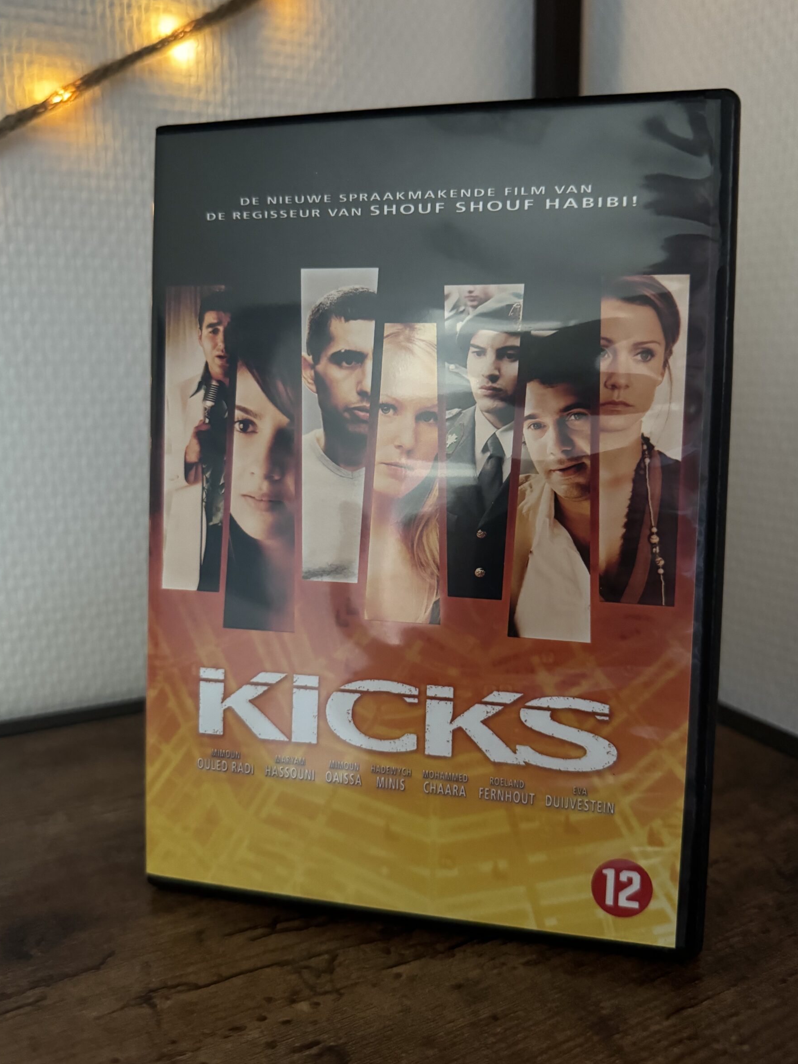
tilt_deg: -9.3
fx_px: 799
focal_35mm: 26
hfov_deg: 53.0
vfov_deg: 67.3
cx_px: 412
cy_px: 503
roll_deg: -1.3
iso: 1000
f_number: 1.78
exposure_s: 1/34
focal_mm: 6.76
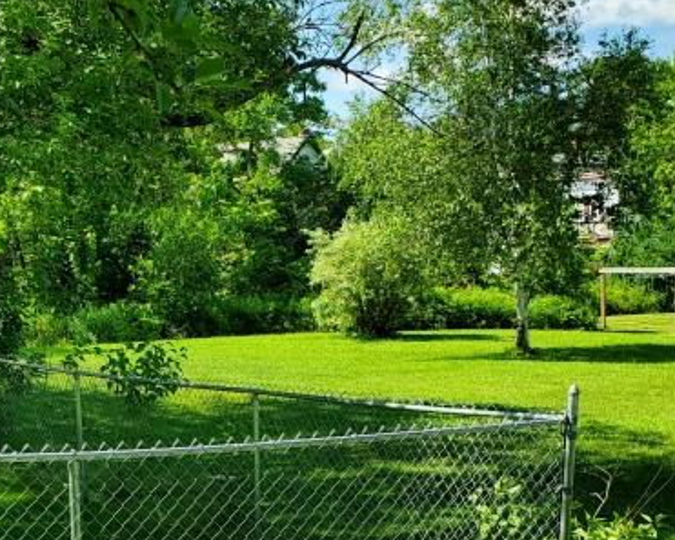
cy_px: 580
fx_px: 1399
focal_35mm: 70
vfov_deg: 20.9
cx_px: 211
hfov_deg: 26.9
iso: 50
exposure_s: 1/924
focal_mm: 4.3
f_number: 2.4
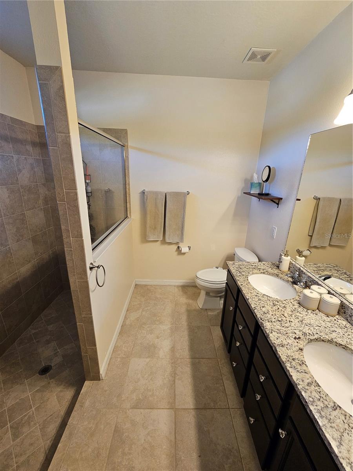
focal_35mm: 13
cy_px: 236
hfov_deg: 89.9
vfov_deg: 106.2
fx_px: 177
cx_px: 176
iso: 160
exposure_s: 1/60
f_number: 2.2
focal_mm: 2.2
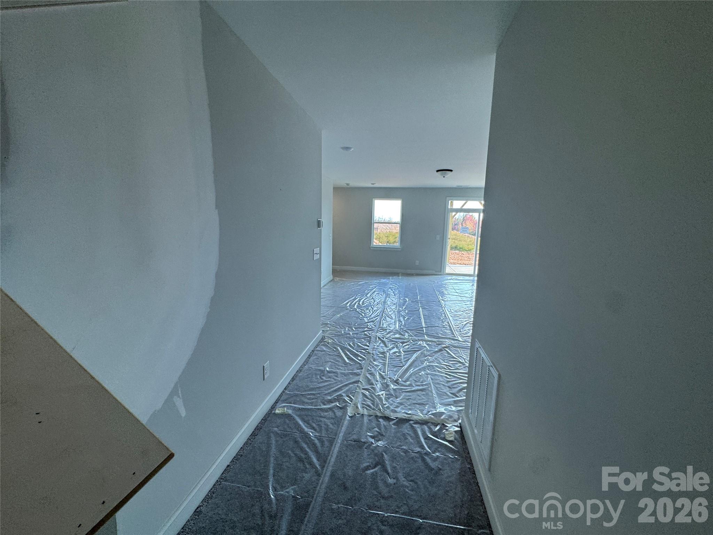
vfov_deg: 85.7
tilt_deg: -8.4
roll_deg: -4.2
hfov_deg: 102.1
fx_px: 288
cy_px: 268
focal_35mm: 14
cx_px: 356
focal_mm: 2.22
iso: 100
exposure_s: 1/120
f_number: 2.2
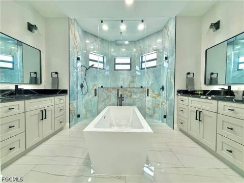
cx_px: 122
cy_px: 92
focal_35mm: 14
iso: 200
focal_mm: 2.22
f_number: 2.2
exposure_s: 1/120
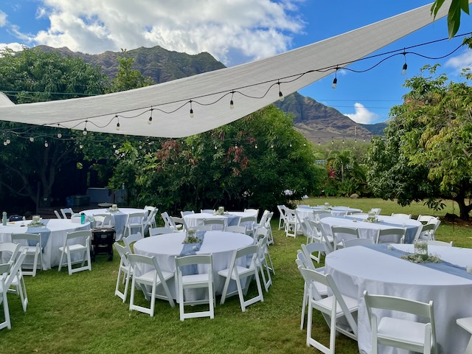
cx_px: 236
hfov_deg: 67.3
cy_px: 177
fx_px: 355
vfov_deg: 53.1
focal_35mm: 26
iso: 32
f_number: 1.6
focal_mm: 4.2
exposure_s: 1/1416
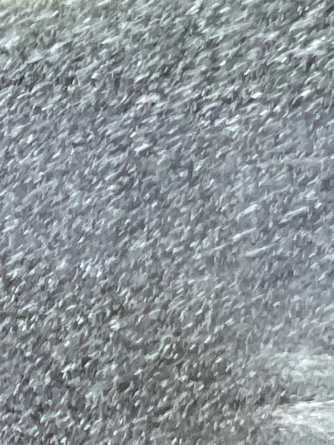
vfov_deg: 6.1
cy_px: 406
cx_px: -276
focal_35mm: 323
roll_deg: +3.0
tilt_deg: -11.4
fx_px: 4154
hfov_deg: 4.6
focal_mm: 6
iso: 25
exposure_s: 1/180
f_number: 2
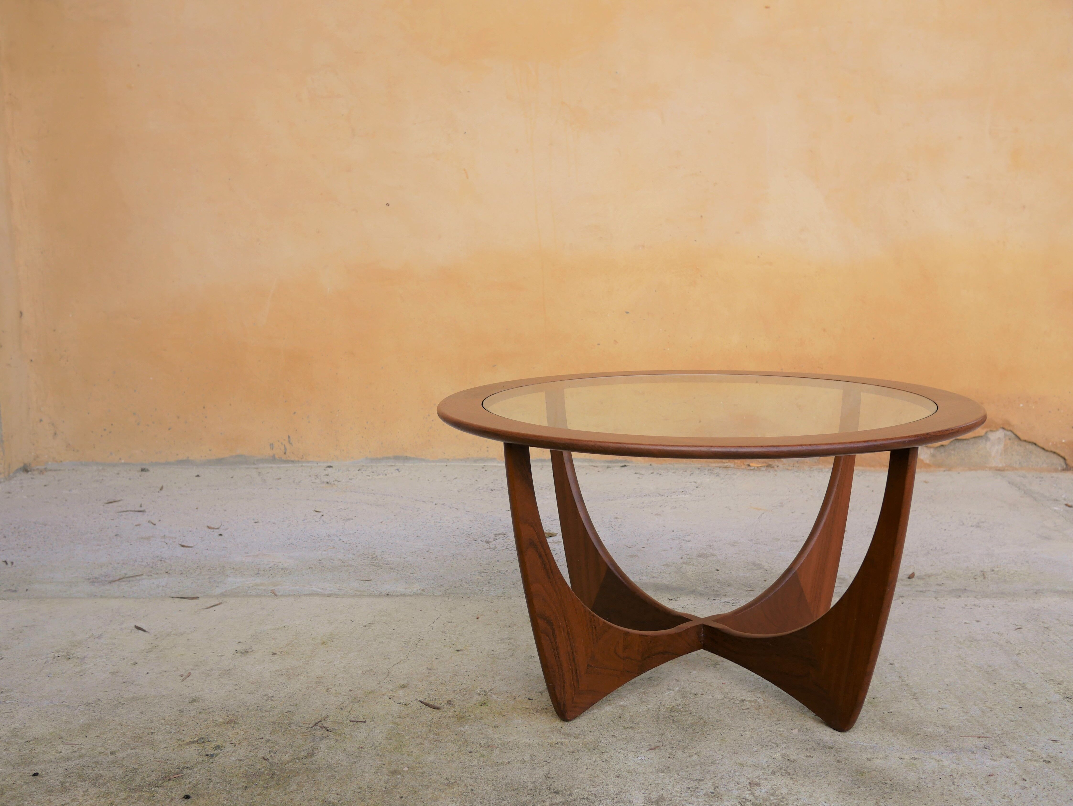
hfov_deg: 46.8
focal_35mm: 40
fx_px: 1240
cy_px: 403
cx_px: 536
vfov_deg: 36.0
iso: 200
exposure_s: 1/400
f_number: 3.5
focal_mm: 20
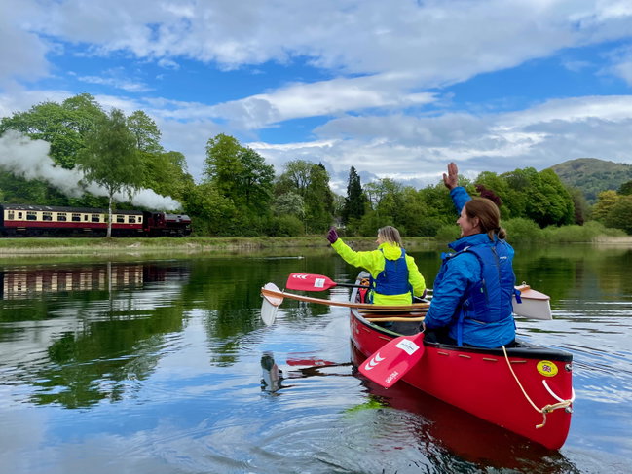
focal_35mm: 26
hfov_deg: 67.3
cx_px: 316
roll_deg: +3.8
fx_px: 475
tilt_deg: +1.6
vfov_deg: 53.1
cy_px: 237
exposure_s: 1/3861
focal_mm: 4.2
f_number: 1.6
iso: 32
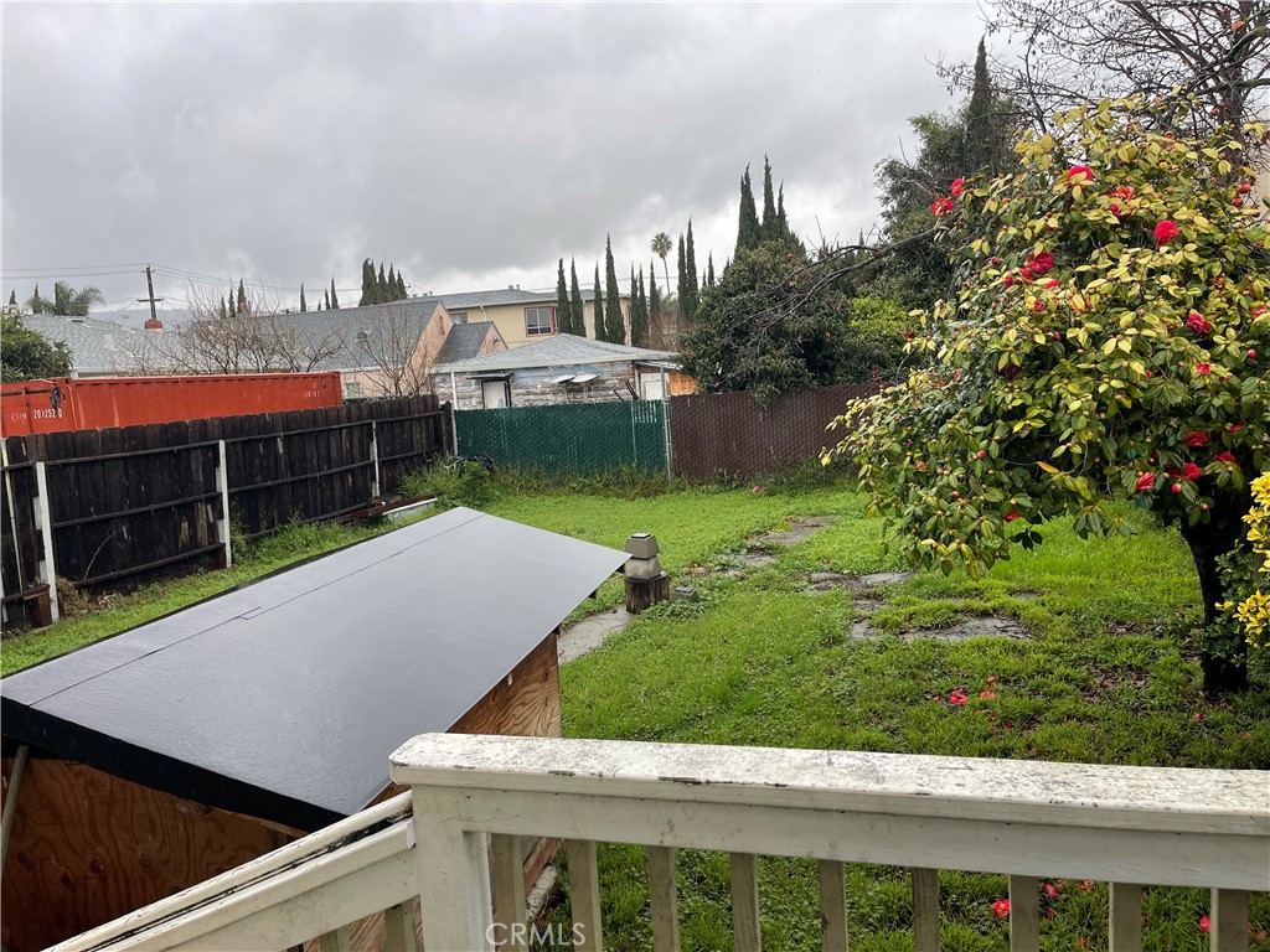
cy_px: 476
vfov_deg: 54.9
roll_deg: +3.0
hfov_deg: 69.4
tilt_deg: -7.1
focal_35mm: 25
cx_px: 635
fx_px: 917
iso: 32
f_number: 1.6
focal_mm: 5.1
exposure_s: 1/448
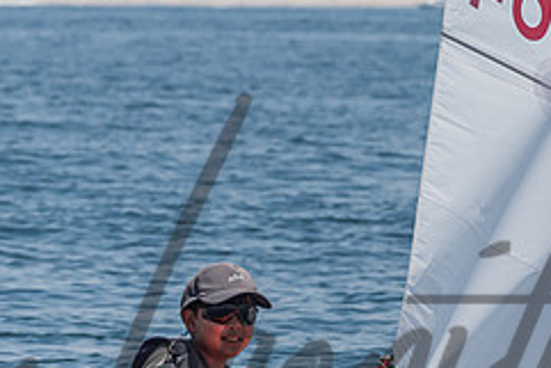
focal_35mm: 466
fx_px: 7136
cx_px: 274
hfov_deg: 4.4
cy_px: 353
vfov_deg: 3.0
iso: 320
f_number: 7.6
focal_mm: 185
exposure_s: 1/1000
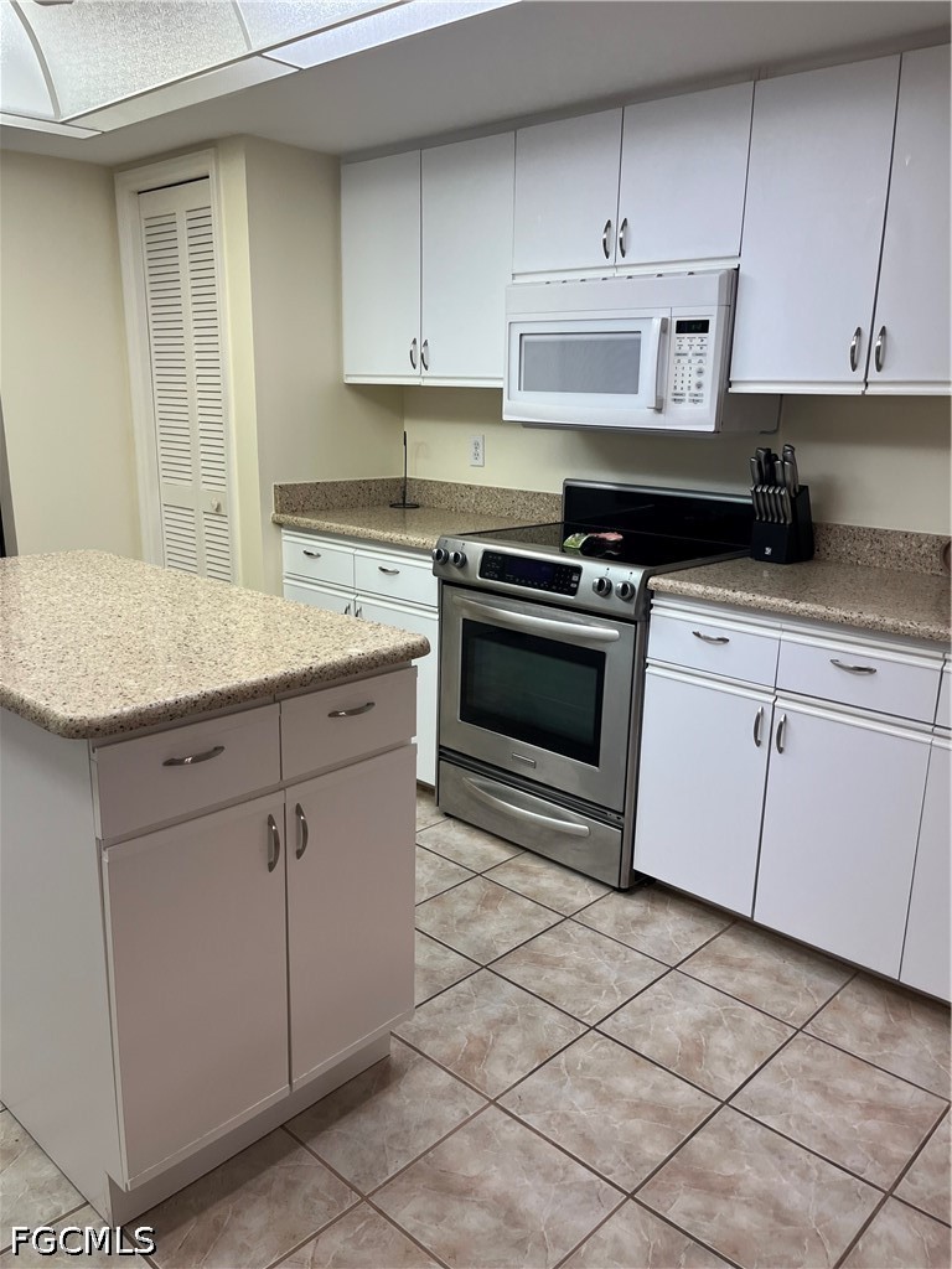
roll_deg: -2.0
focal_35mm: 26
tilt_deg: -15.0
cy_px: 634
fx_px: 953
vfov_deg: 67.3
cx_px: 476
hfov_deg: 53.1
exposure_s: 1/120
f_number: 1.6
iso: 80
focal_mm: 5.1
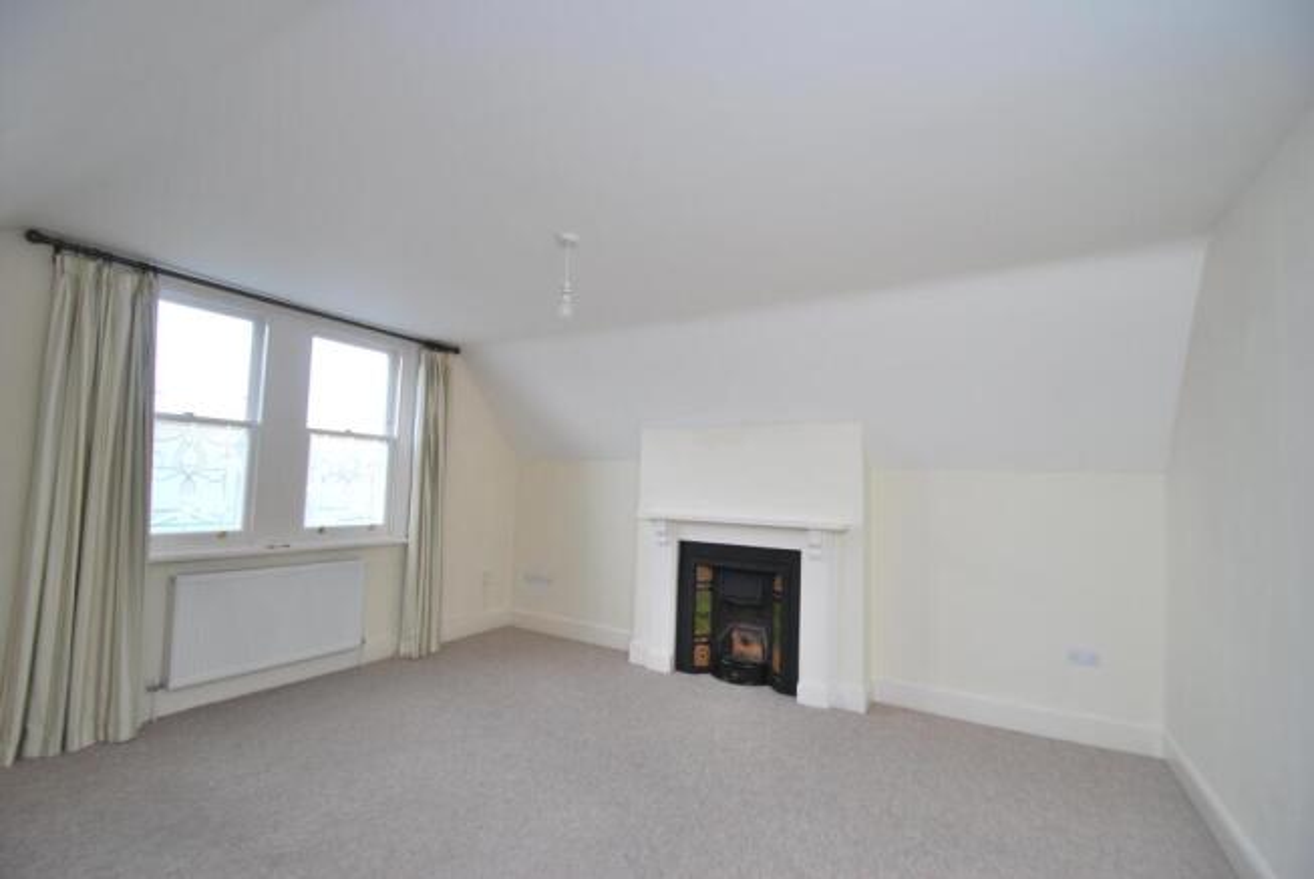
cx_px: 657
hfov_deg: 100.3
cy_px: 440
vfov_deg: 77.5
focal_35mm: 15
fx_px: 548
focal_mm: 10
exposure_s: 1/60
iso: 200
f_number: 4
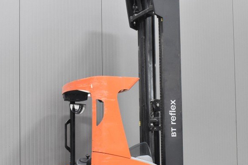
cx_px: 130
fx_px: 496
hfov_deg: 28.1
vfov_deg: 18.8
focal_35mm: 72
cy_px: 126
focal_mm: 23
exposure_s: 1/25
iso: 1600
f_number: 5
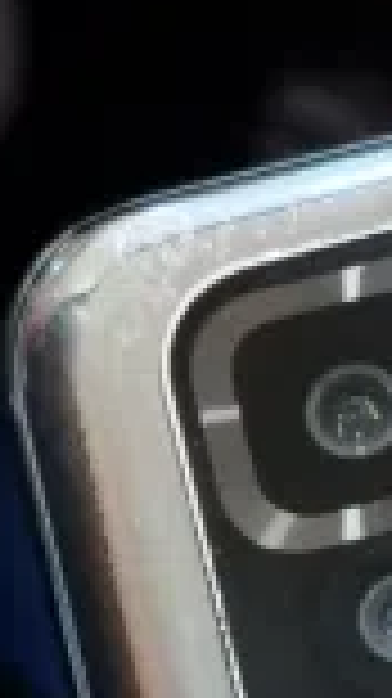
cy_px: 860
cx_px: 635
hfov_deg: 6.0
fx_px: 3683
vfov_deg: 10.6
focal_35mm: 199
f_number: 1.75
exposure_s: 1/60
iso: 584
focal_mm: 5.25
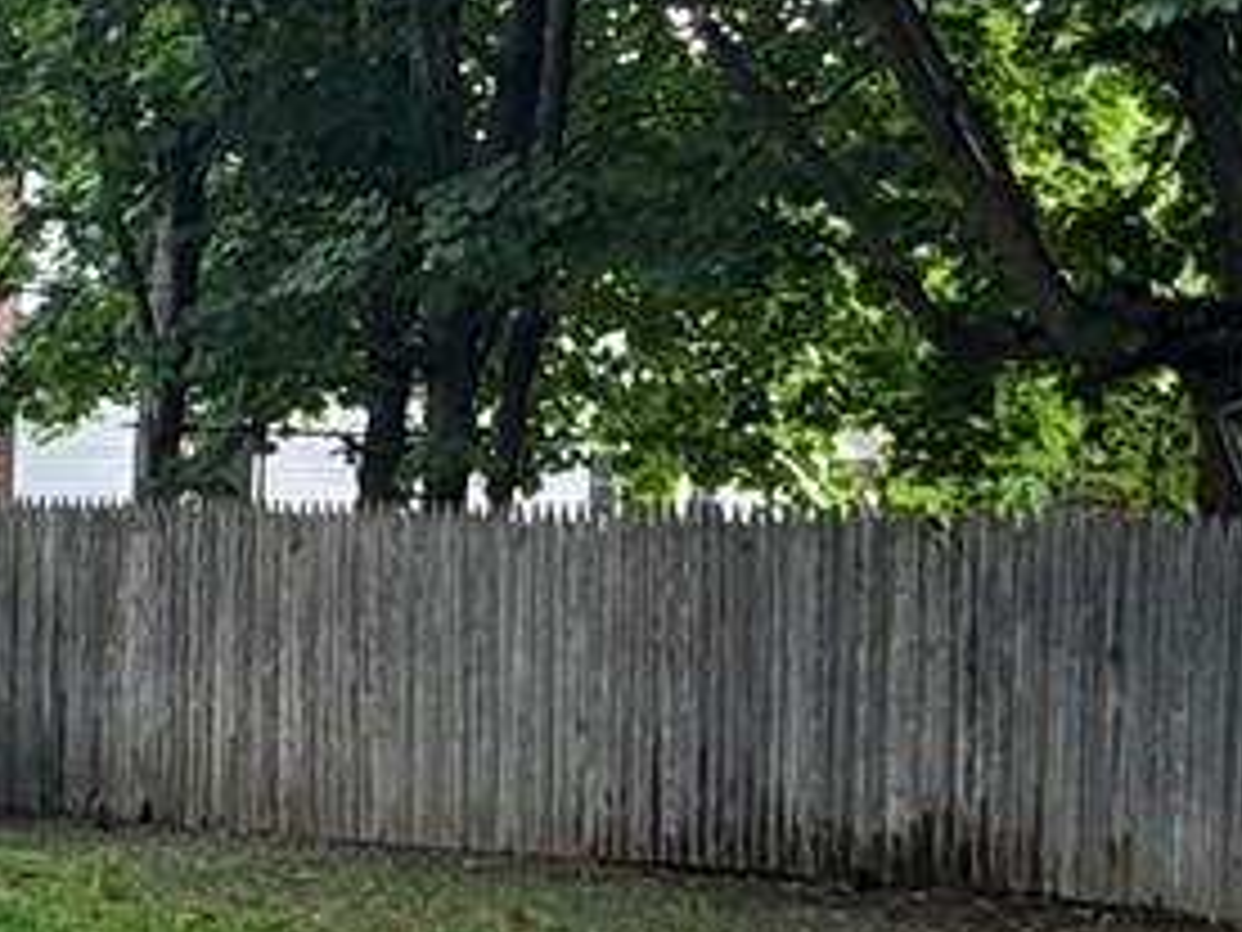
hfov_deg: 18.9
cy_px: 527
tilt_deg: +1.2
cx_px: 536
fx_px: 3731
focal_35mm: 104
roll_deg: -1.8
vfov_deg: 14.2
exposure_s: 1/99
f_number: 2.2
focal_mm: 2.22
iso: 50
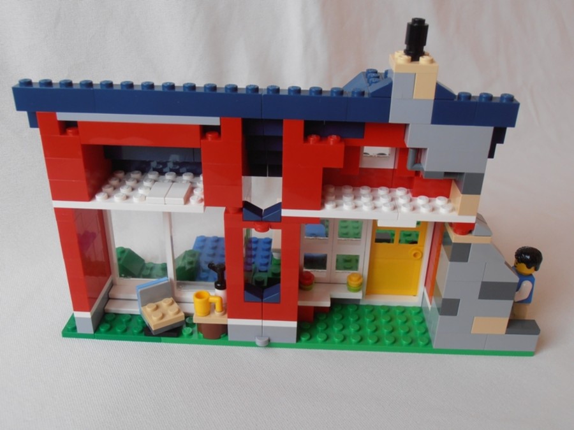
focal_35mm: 37
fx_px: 614
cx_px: 287
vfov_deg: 38.7
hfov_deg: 50.1
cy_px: 215
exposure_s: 1/40
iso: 80
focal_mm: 6.61
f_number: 3.9
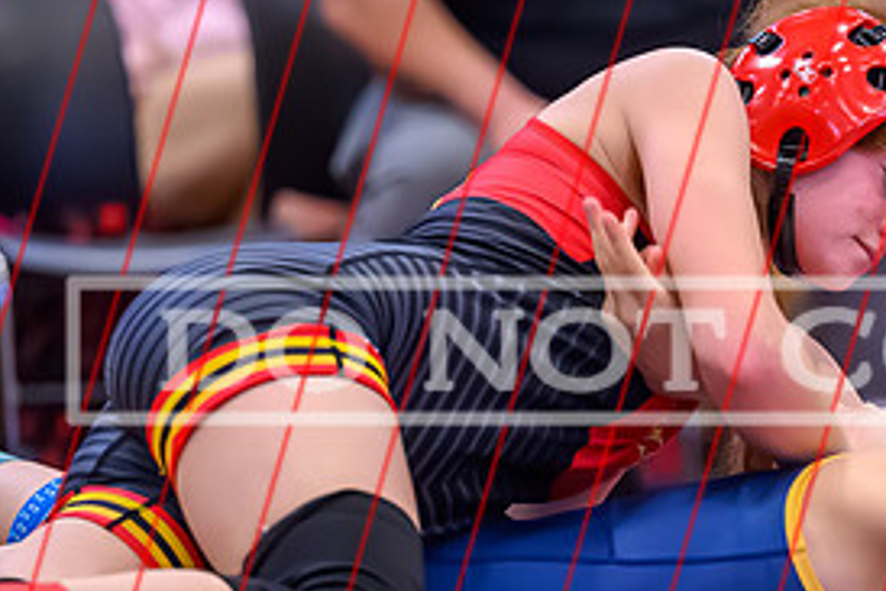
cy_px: 352
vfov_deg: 3.5
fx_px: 9554
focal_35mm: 388
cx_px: 992
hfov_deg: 5.3
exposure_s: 1/640
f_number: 2.8
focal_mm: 135
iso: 10000
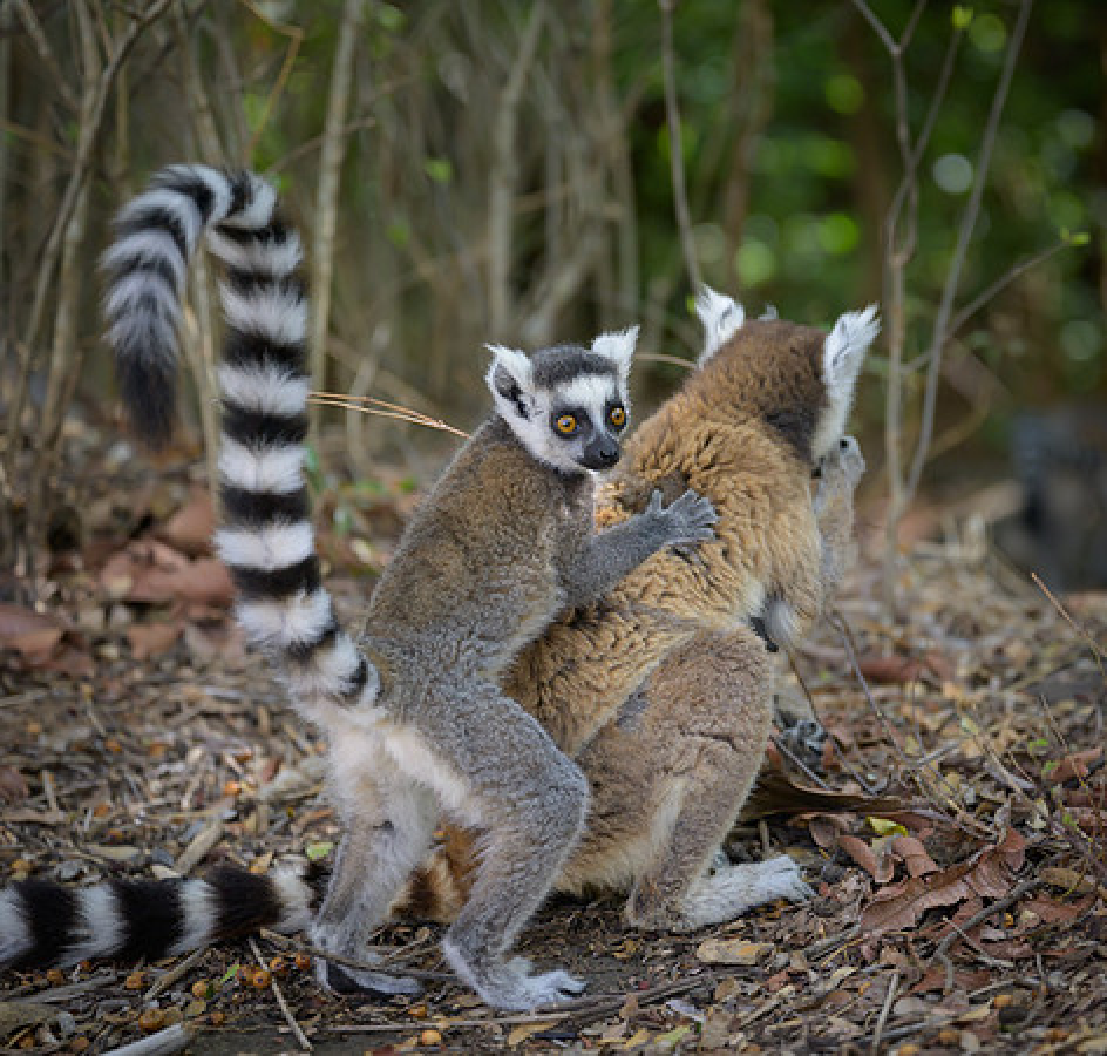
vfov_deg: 17.2
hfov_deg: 18.0
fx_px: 3490
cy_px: 457
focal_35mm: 99
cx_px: 701
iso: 400
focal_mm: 70
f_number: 2.8
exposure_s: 1/640
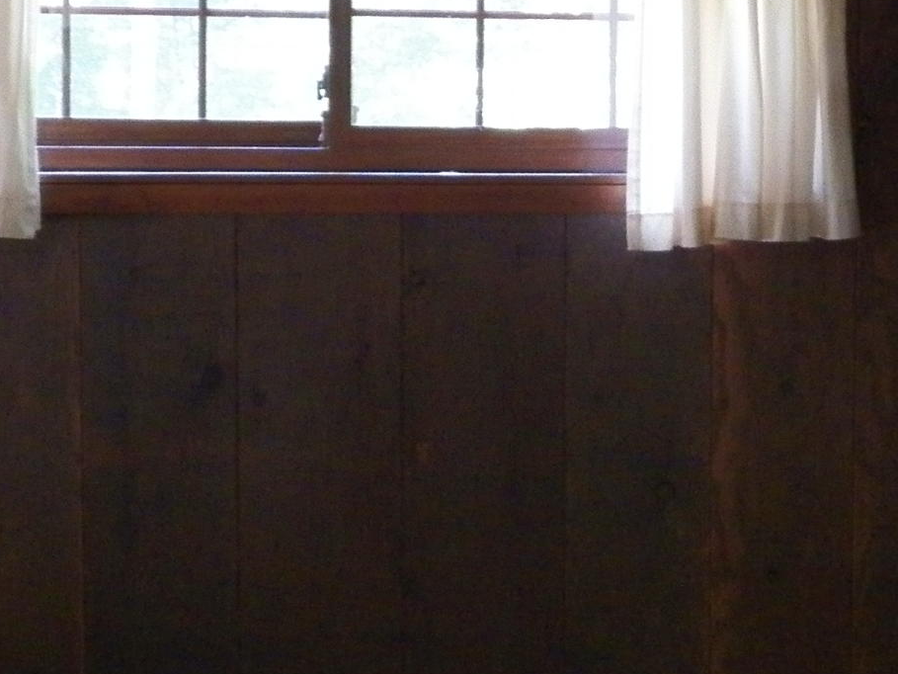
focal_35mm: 132
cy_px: 425
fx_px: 3425
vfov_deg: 11.2
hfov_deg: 14.5
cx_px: 1020
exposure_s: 1/30
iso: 500
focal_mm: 7.1
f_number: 3.2
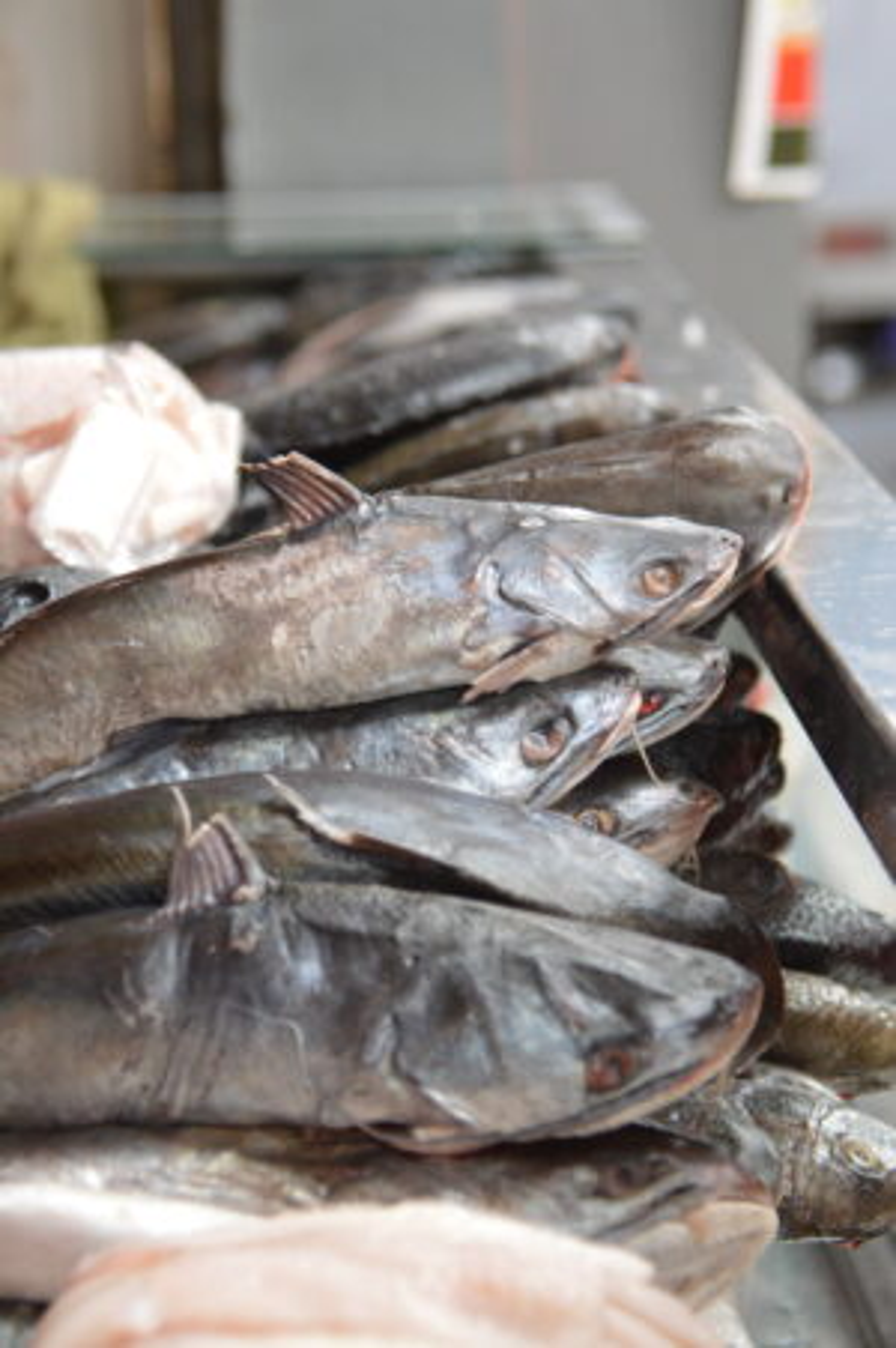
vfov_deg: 18.9
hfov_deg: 12.7
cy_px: 674
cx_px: 448
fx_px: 4038
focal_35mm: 108
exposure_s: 1/60
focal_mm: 72
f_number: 5.6
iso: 1100
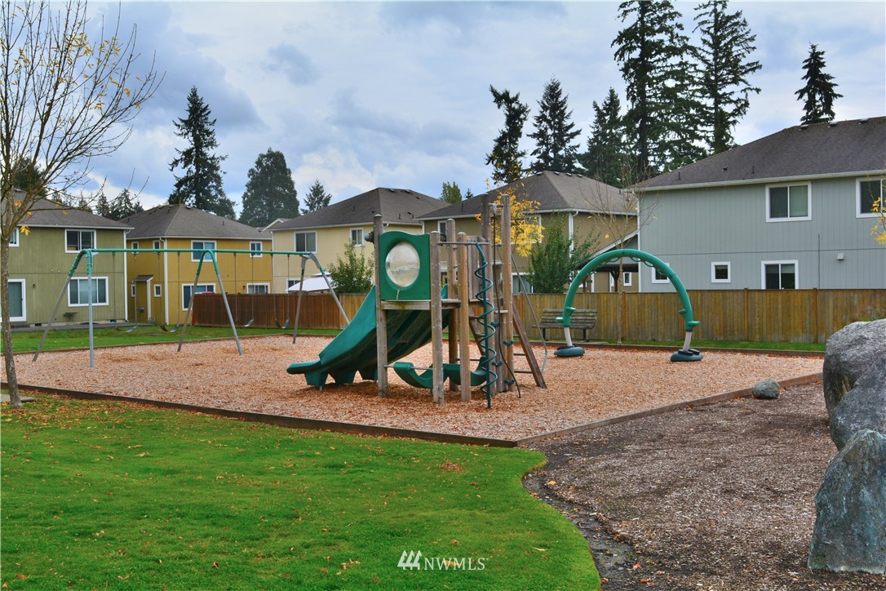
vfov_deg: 31.9
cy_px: 296
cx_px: 443
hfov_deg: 46.4
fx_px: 1034
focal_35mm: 42
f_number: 11
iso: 125
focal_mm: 28
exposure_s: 1/125
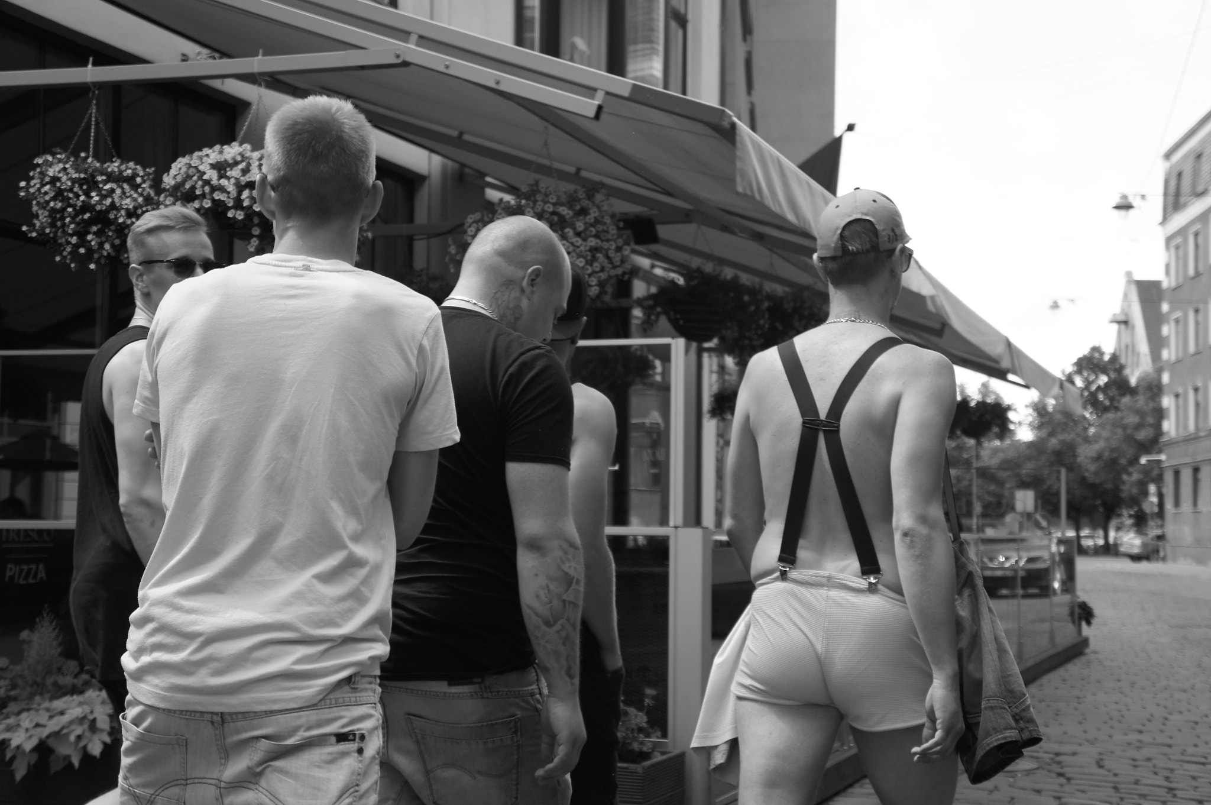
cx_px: 606
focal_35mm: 52
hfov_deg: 37.9
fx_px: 1764
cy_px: 402
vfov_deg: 25.7
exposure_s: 1/250
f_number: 4.5
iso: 400
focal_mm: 35
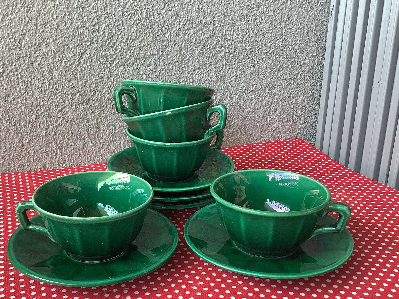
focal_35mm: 39
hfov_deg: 47.7
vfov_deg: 36.6
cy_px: 185
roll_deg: +0.0
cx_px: 168
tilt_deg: -20.7
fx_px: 450
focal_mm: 3.3
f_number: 2.4
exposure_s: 1/100
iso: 50
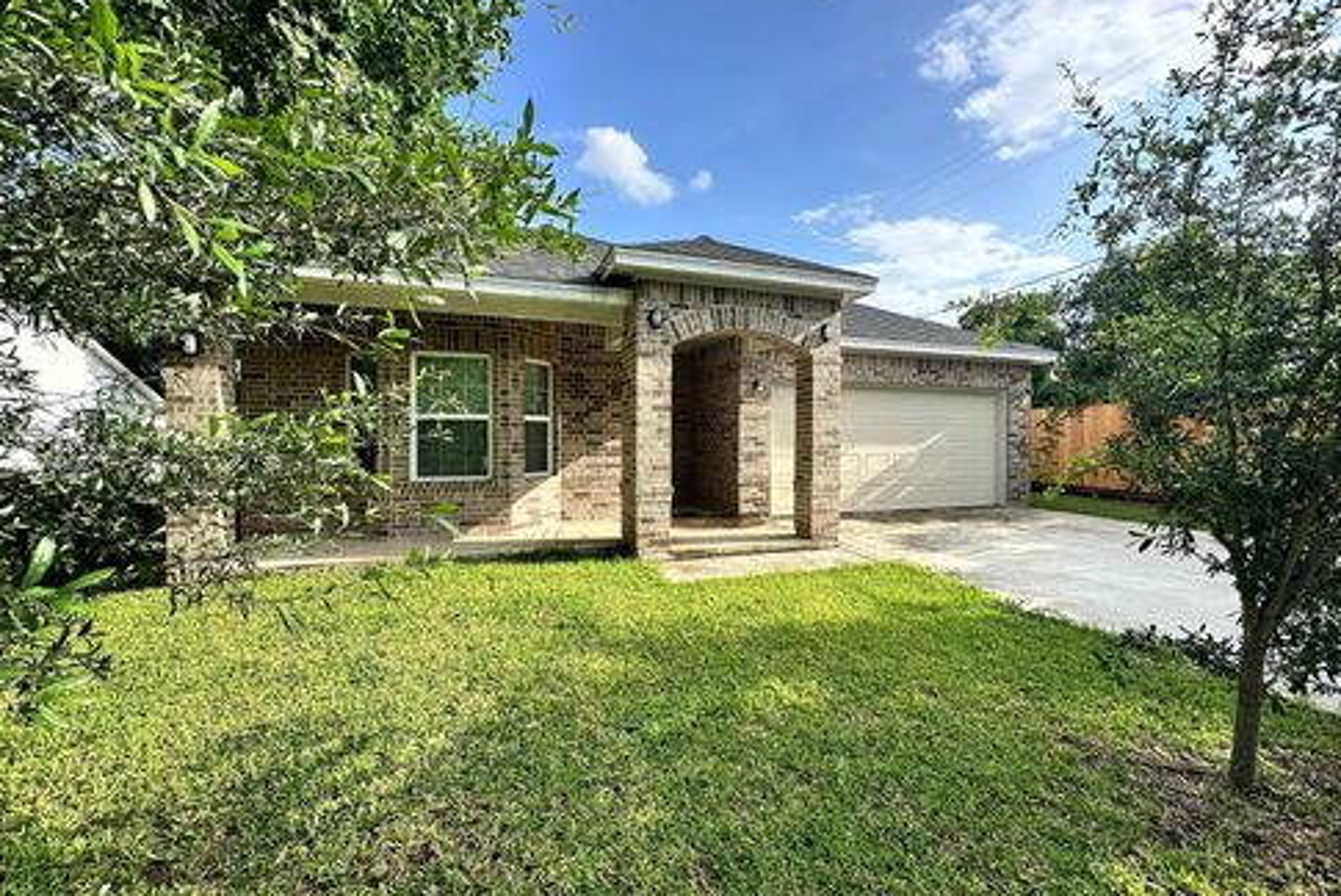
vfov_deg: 77.4
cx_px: 686
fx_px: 559
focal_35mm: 15
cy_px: 441
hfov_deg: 100.3
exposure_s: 1/924
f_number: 2.2
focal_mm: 2.22
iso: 40
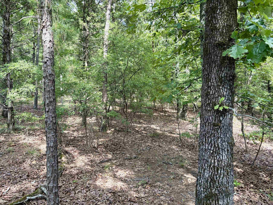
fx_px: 205
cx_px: 136
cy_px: 102
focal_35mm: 26
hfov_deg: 67.3
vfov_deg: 53.1
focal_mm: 5.96
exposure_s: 1/146
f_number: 1.6
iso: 32
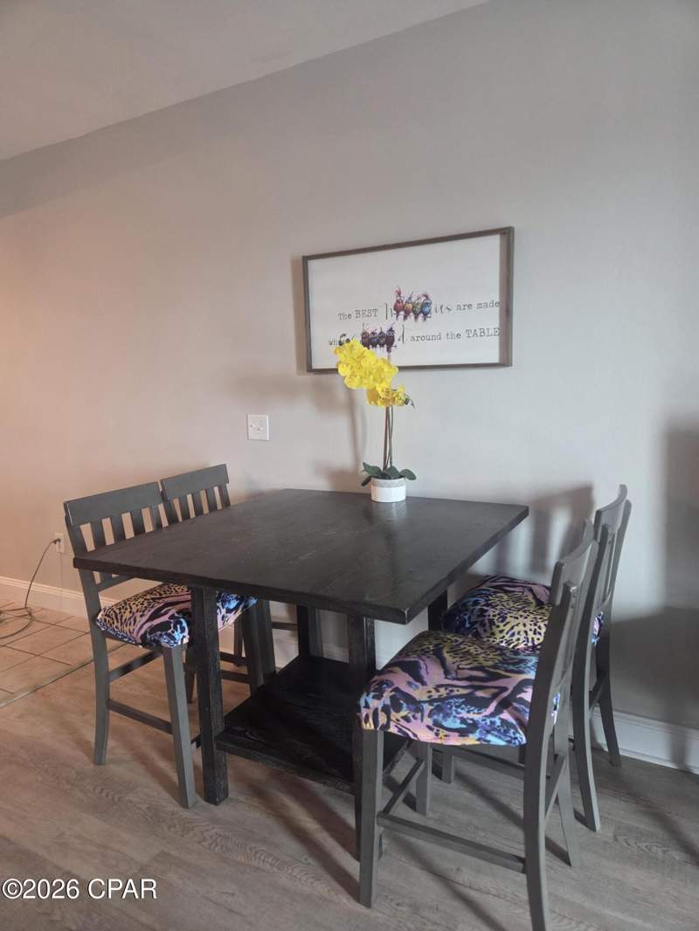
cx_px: 350
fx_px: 619
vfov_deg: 73.9
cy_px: 466
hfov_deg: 58.9
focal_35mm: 23
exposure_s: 1/120
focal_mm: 5.4
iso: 1000
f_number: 1.8
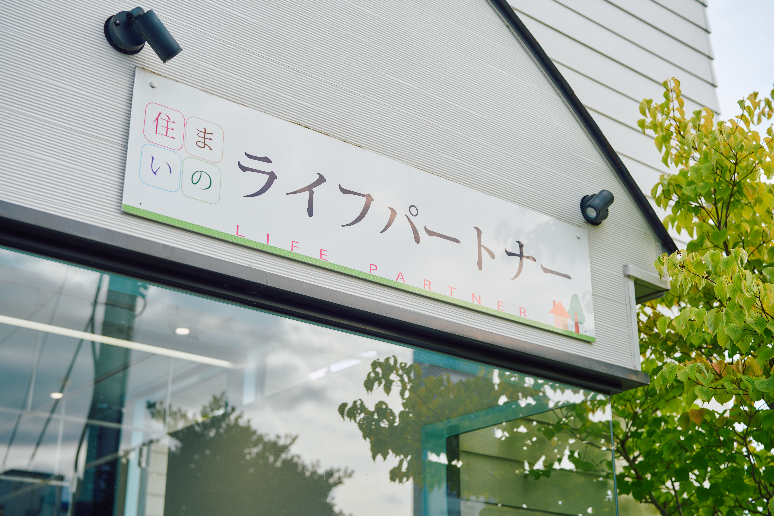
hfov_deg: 39.6
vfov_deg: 27.0
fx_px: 1075
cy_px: 258
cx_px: 387
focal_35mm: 50
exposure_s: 1/320
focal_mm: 50
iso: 50
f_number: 2.8
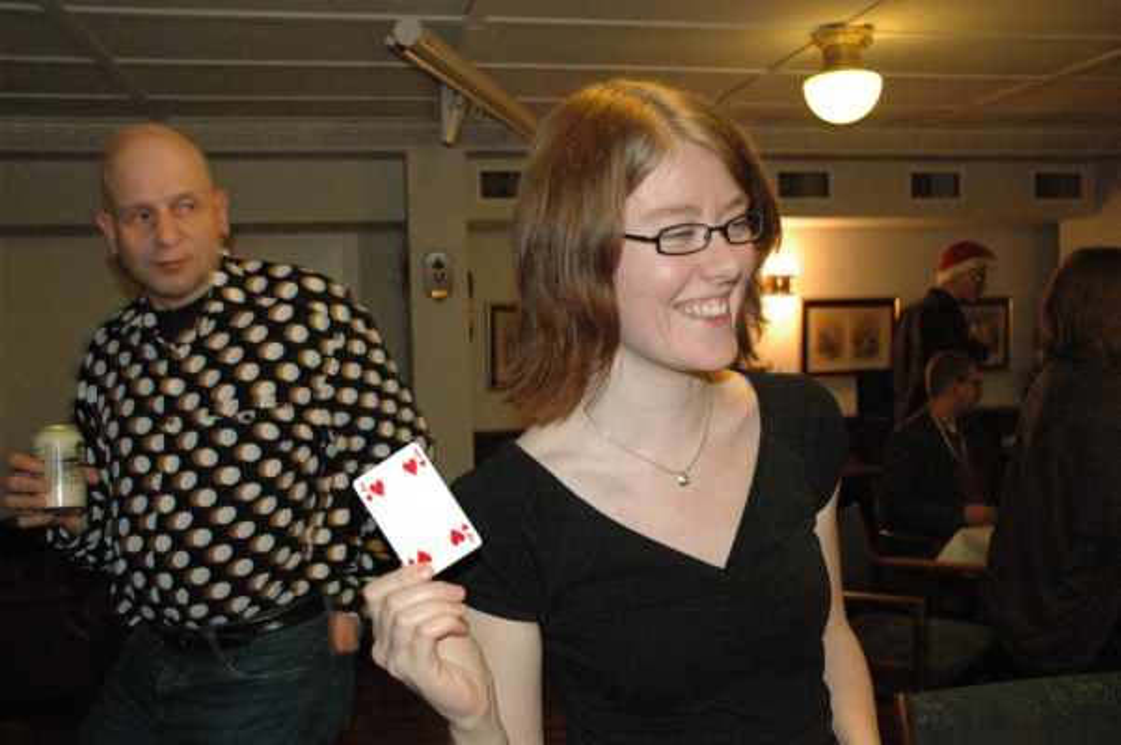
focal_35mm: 36
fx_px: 1120
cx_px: 560
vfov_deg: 36.8
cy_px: 372
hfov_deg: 53.2
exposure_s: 1/60
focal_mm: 24
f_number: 5
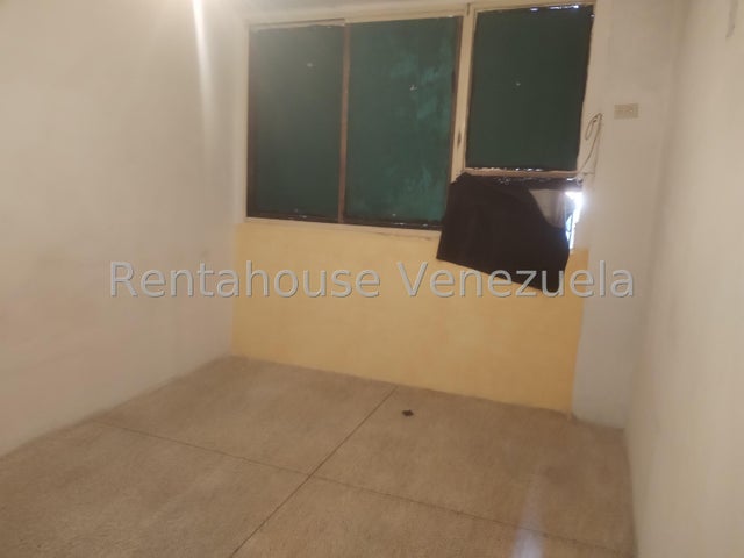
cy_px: 279
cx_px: 372
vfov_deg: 48.2
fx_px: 623
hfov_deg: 61.7
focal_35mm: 29
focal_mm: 4.75
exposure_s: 1/30
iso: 547
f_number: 1.8
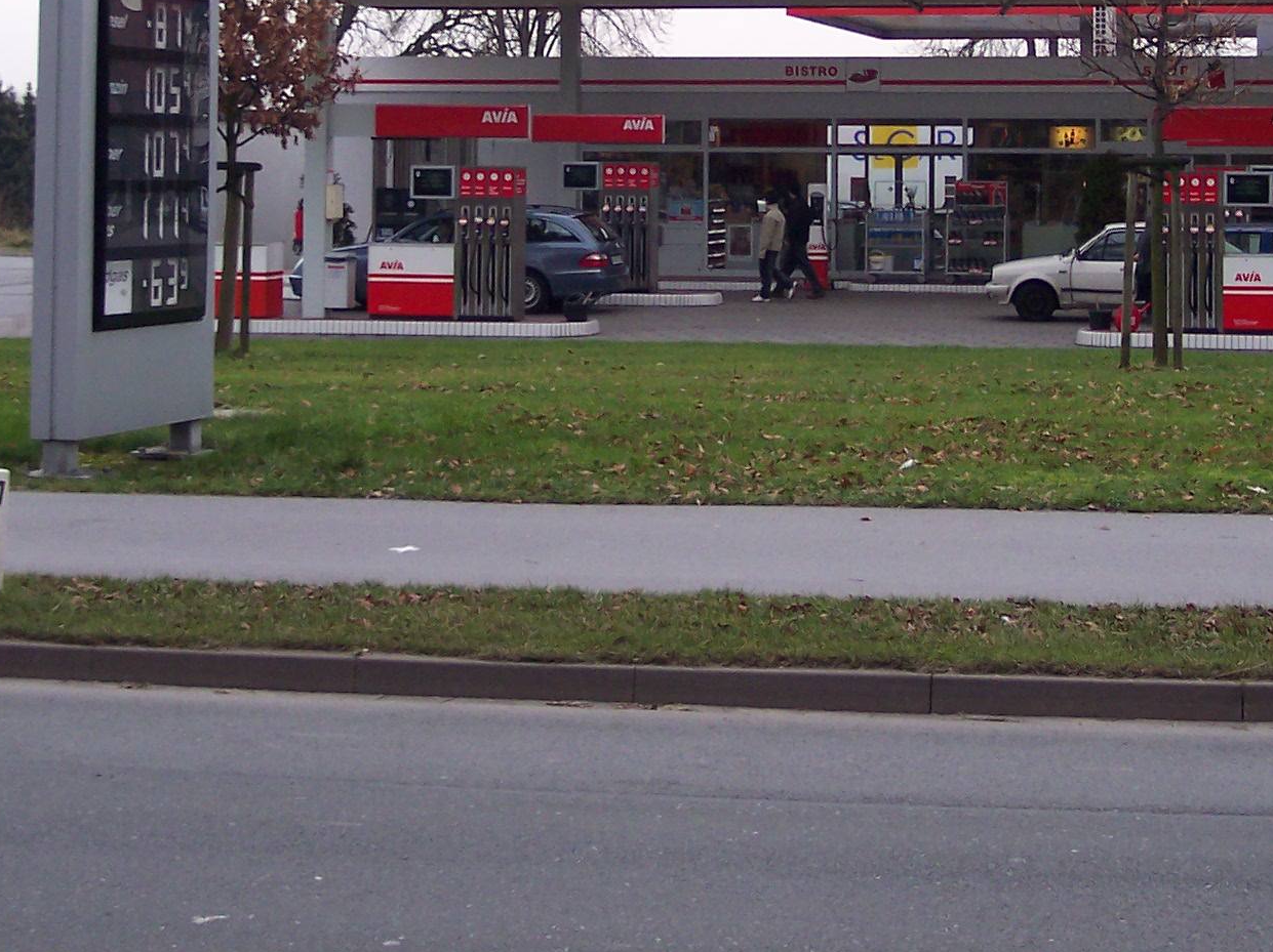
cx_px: 754
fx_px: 2903
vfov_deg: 18.1
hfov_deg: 24.7
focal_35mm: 79
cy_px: -23
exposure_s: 1/350
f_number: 2.8
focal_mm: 8
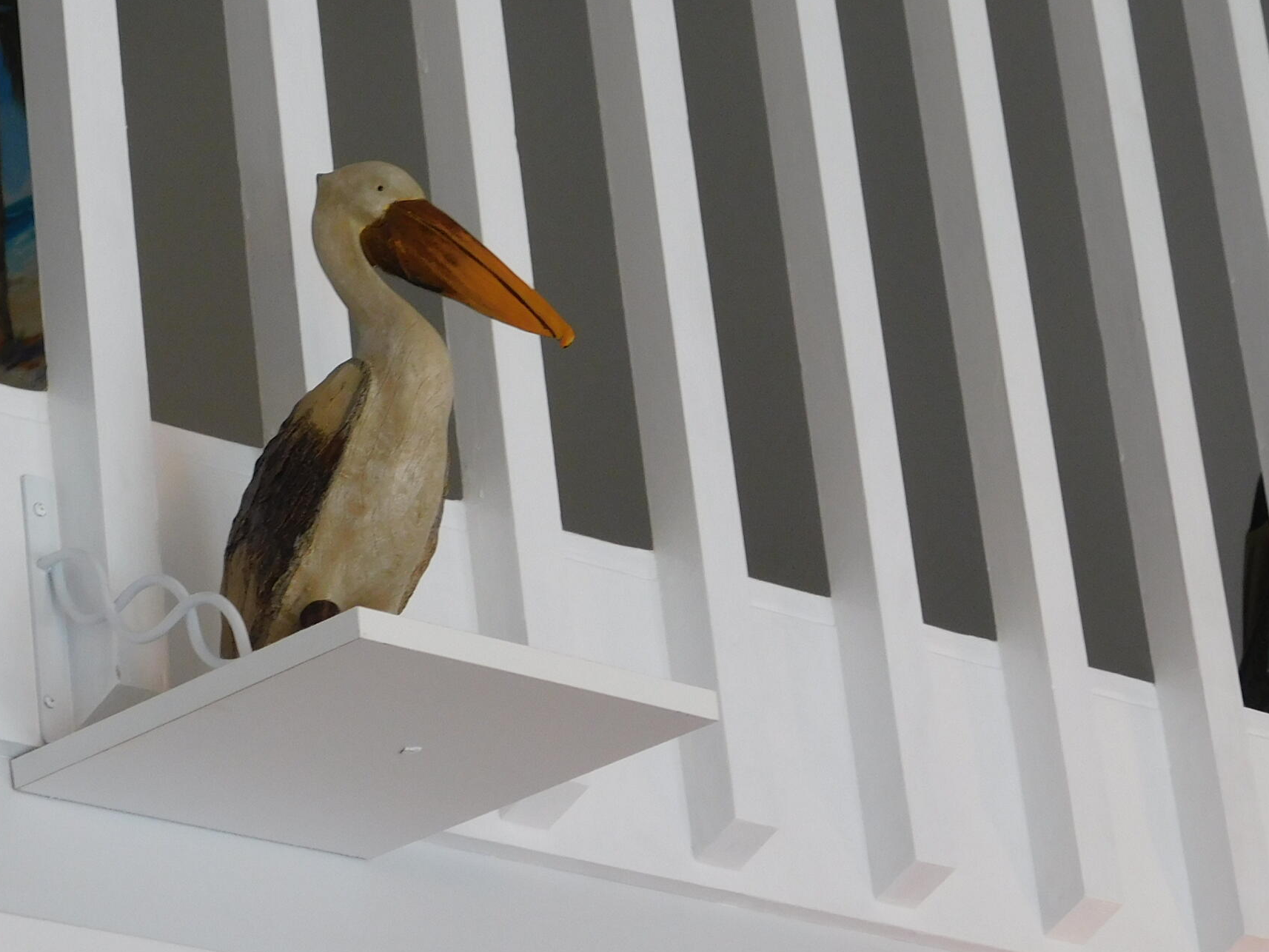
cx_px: 344
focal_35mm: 140
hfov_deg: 14.0
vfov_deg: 10.6
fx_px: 5133
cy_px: 438
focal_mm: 14.2
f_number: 4.4
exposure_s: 1/30
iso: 160
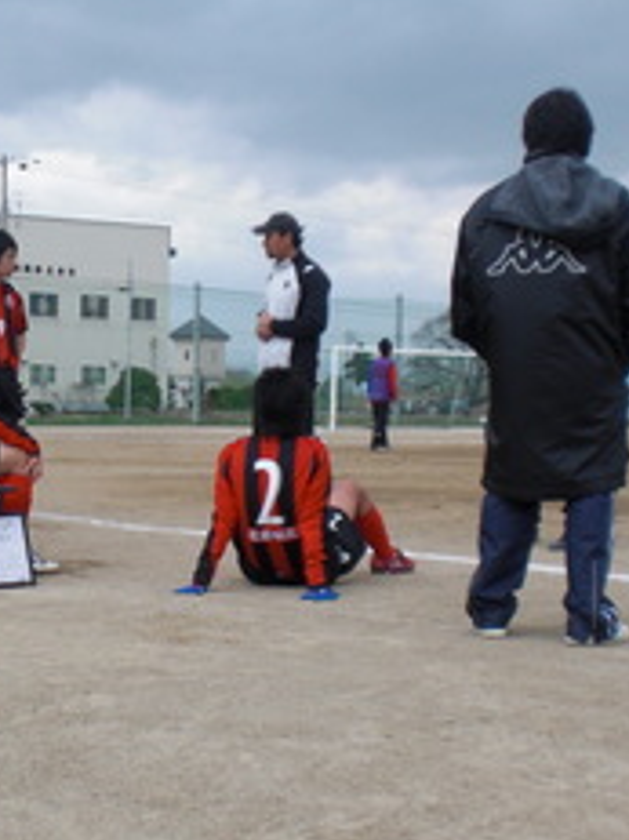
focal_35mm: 69
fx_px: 1673
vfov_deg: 28.1
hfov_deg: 20.9
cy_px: 493
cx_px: 69
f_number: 3.1
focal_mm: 6.3
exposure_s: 1/400
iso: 64
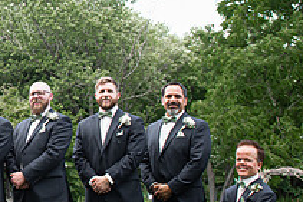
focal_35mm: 76
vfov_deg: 18.0
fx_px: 640
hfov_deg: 24.0
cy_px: 79
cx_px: -68
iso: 400
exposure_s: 1/500
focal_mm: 24
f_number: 4.5
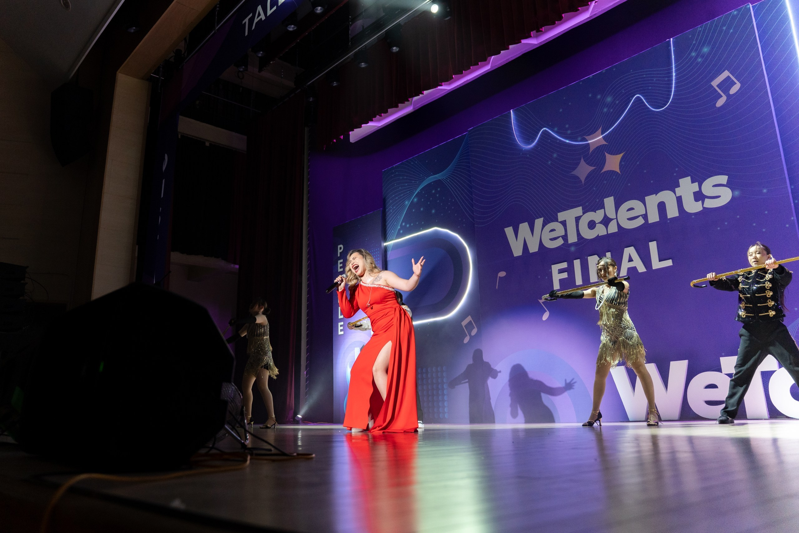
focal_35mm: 27
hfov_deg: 67.4
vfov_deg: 48.1
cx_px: 352
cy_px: 254
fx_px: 597
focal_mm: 24
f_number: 2.8
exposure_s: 1/250
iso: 1000
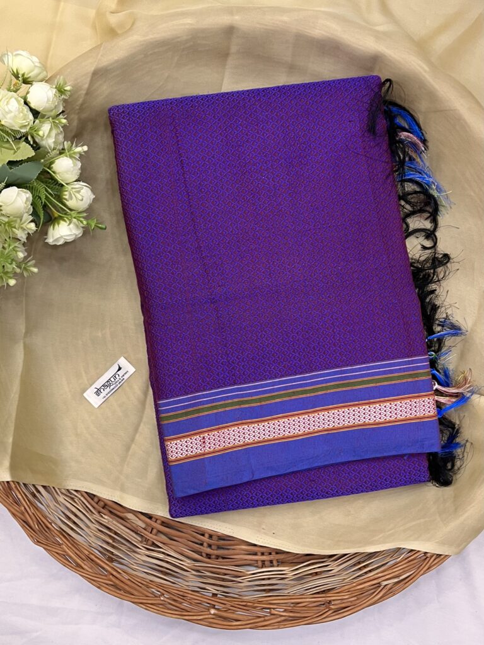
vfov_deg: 67.3
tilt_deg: -86.2
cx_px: 242
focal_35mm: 26
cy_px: 322
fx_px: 485
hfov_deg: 53.1
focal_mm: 5.1
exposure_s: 1/50
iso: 125
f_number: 1.6
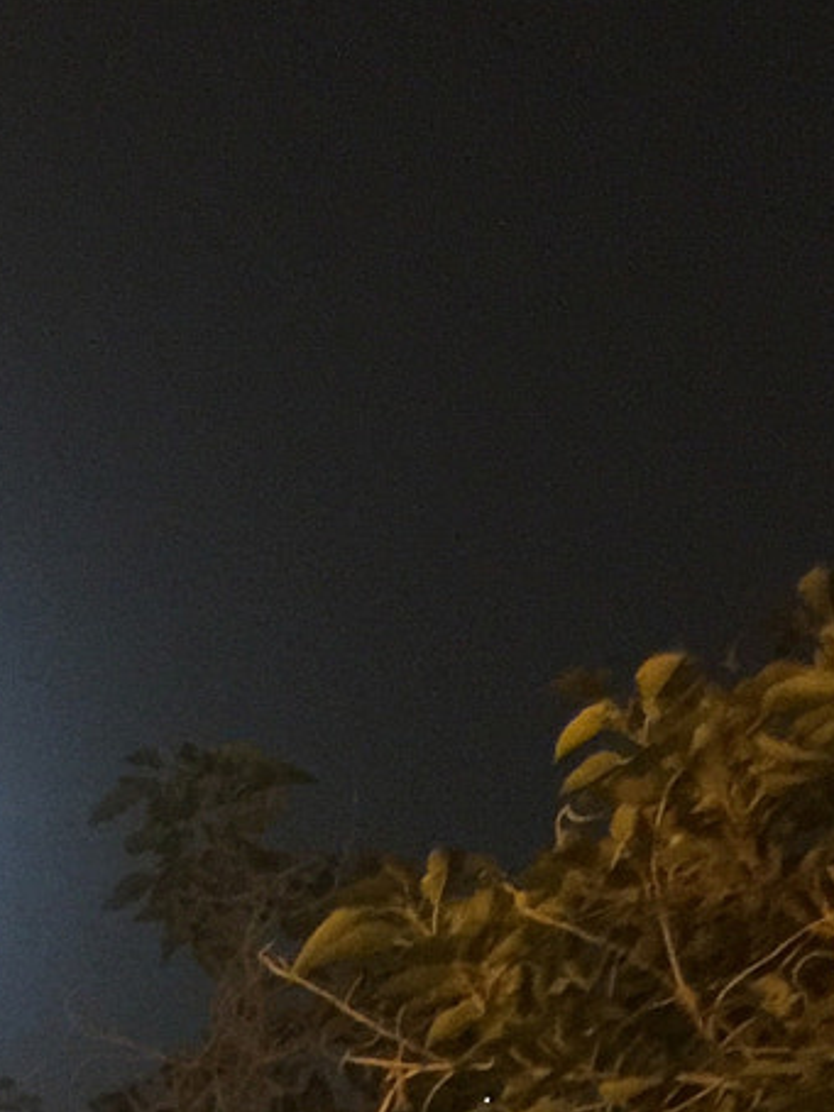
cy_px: 1701
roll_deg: +0.5
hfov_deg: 14.2
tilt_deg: +33.7
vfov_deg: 17.2
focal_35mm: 102
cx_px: -76
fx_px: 3278
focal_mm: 4.15
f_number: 2.2
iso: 250
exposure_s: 1/4
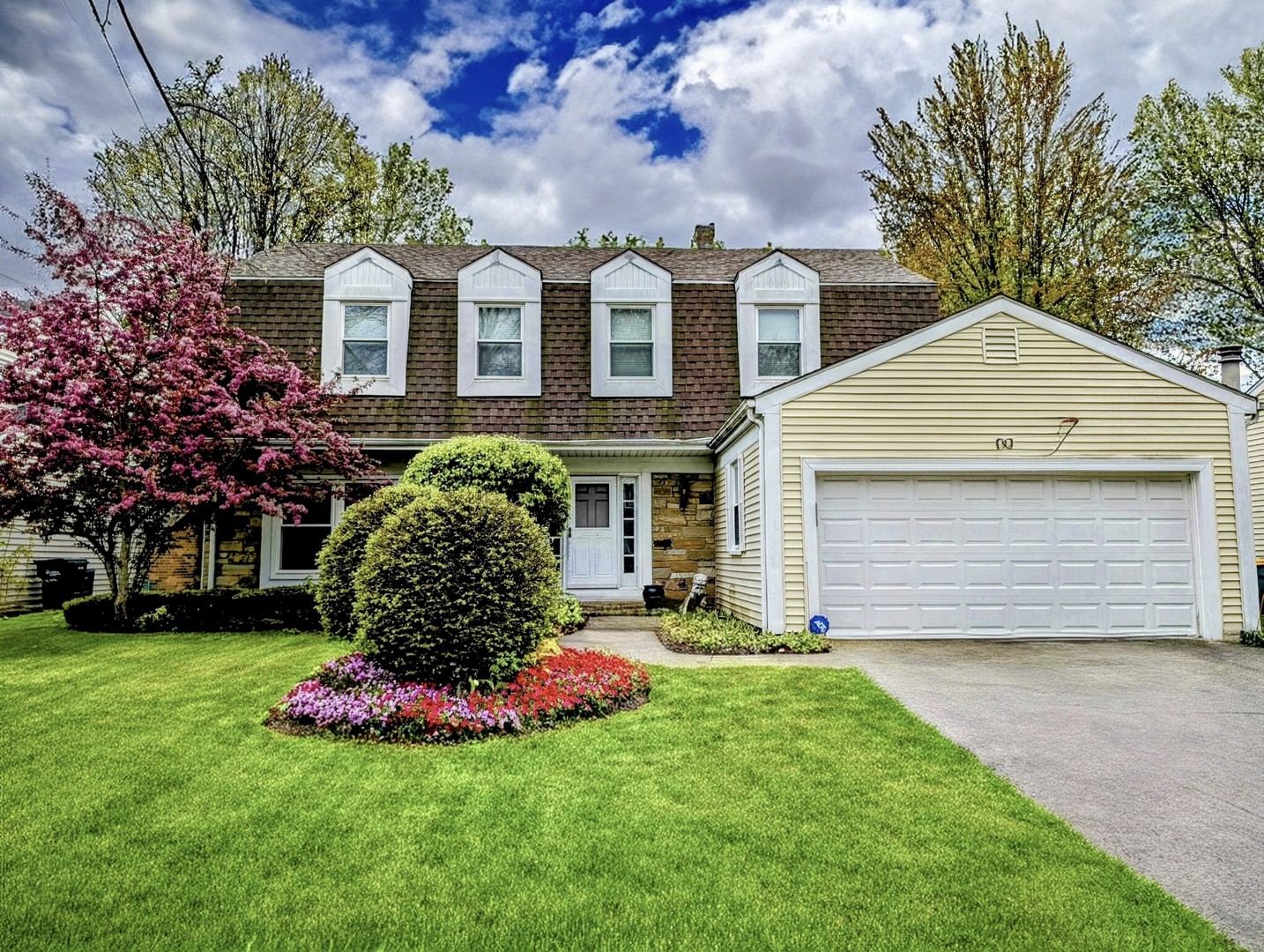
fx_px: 878
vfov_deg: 56.9
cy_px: 476
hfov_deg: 71.5
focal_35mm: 24
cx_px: 632
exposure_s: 1/2119
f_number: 1.68
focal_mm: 6.9
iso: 22
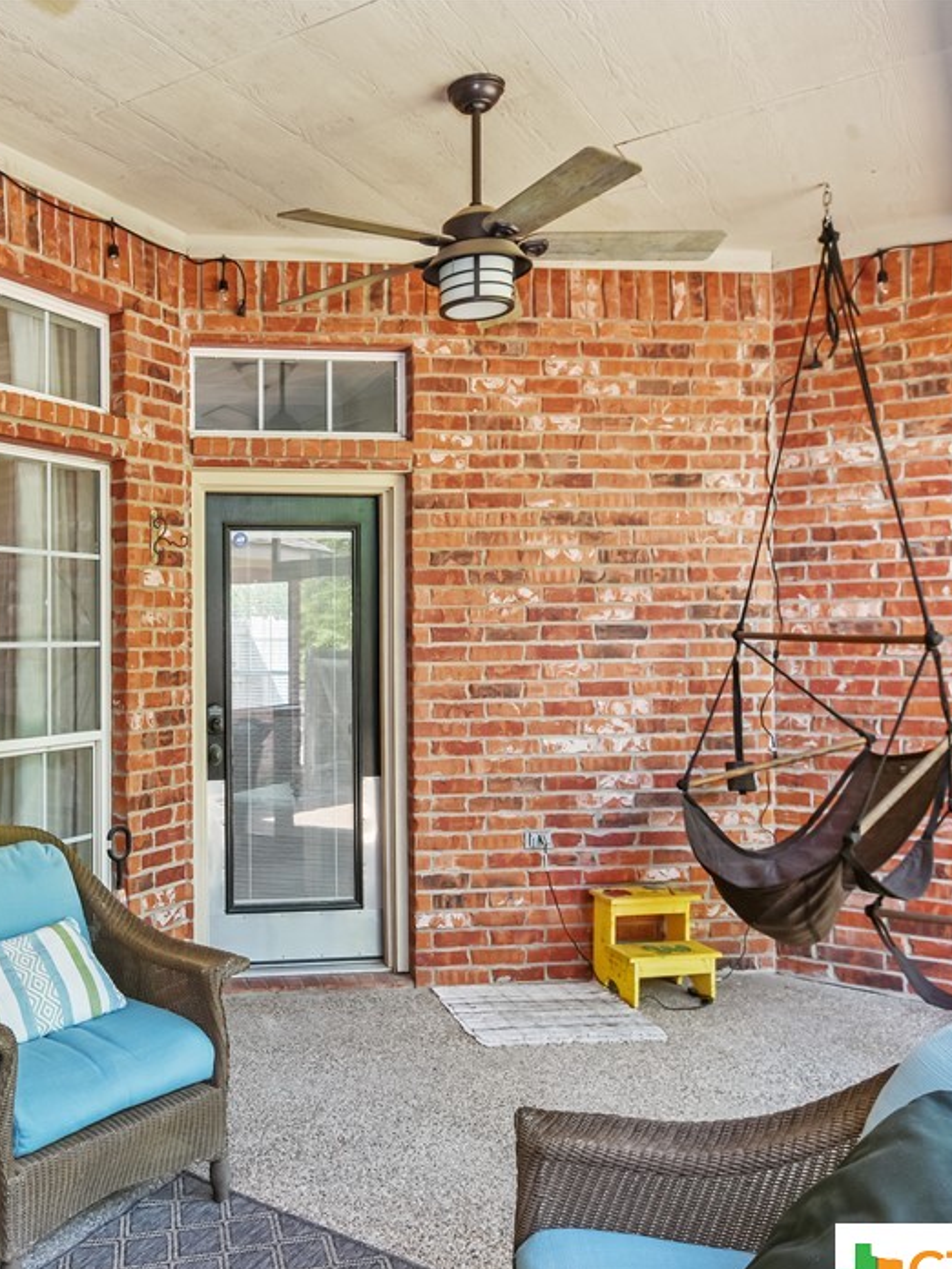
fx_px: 990
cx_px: 119
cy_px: 656
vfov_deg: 65.3
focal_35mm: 27
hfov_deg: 46.9
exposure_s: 1/10
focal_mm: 12
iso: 100
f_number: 8
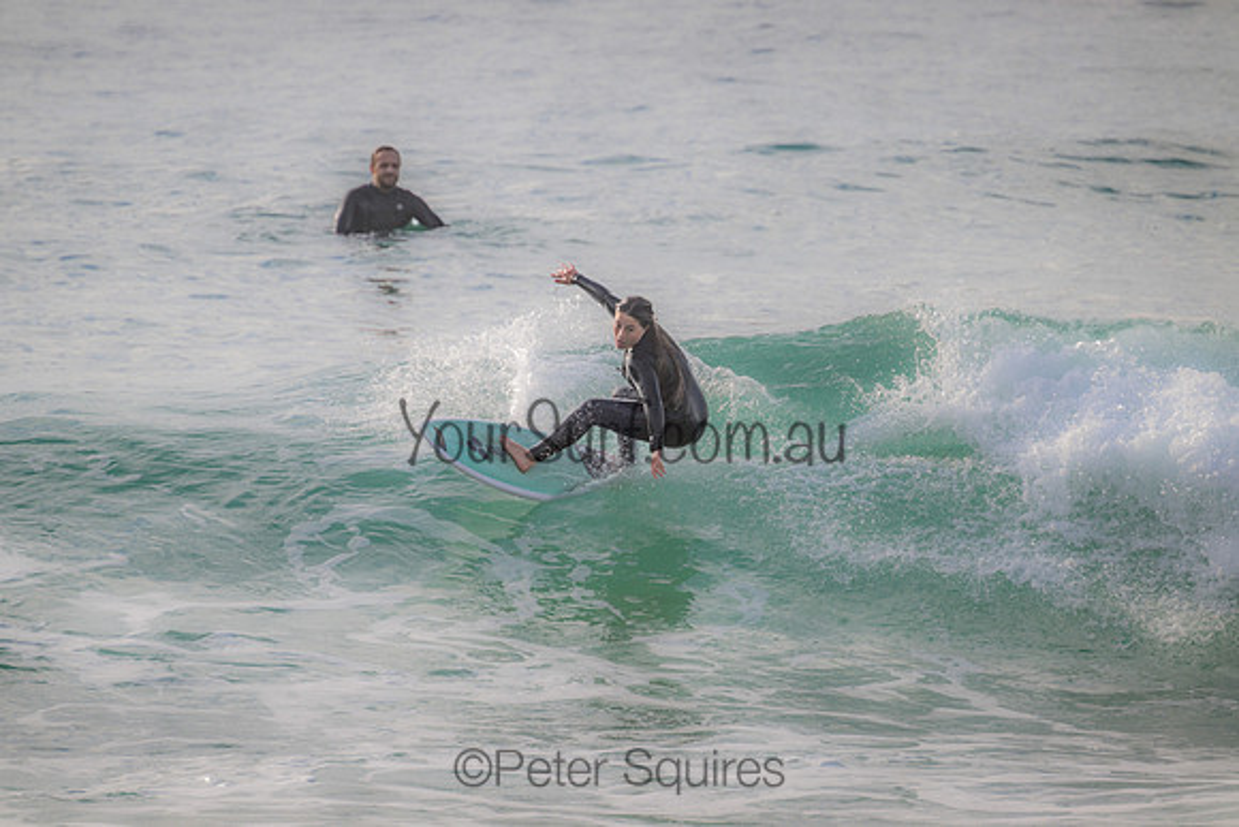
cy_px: 414
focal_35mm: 720
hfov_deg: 2.9
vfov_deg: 1.9
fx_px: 24785
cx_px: 620
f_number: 11
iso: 320
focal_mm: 720
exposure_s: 1/400
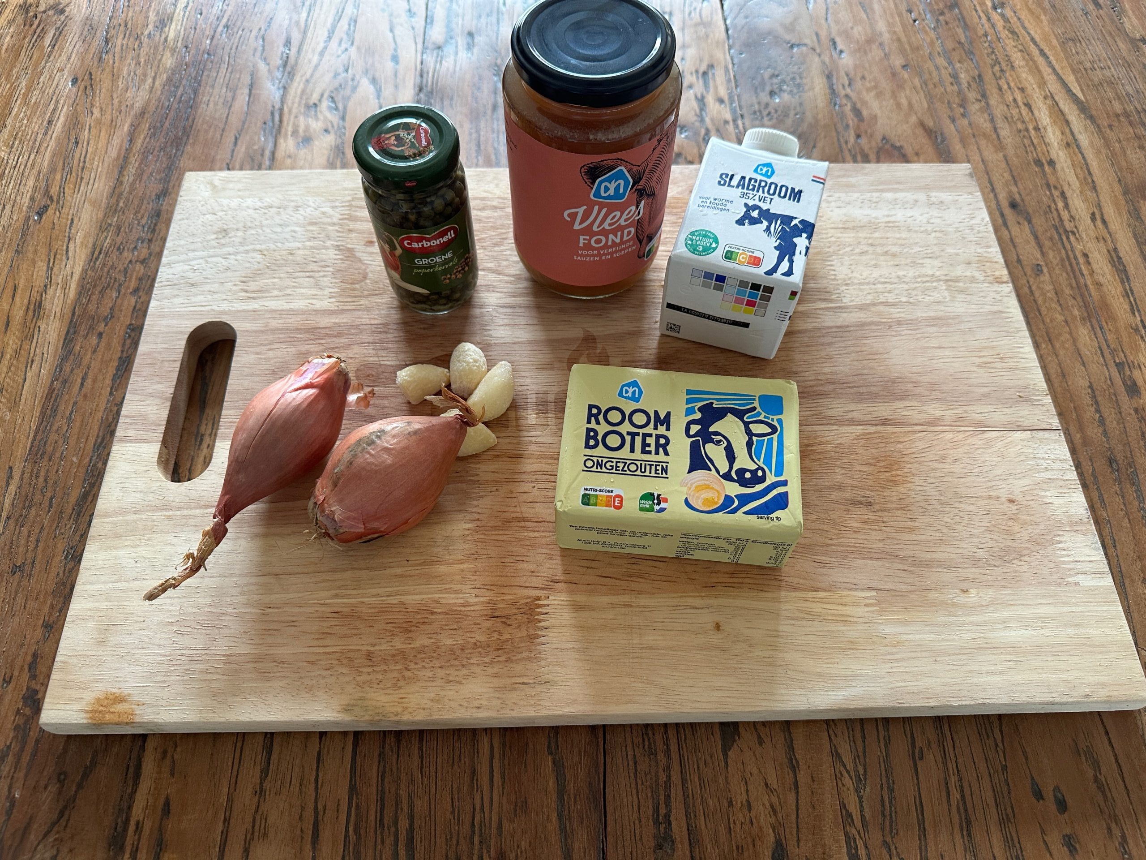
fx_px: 795
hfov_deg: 71.6
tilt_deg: -60.7
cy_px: 430
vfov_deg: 56.8
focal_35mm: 24
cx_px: 573
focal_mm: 6.86
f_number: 1.78
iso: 250
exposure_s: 1/80
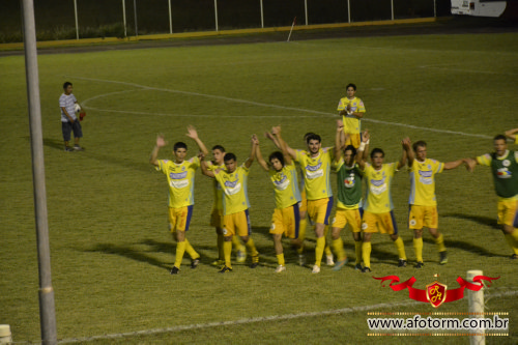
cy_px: 172
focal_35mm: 142
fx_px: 2050
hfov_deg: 14.4
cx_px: 259
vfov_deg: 9.6
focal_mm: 95
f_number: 5.6
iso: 3200
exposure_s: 1/30
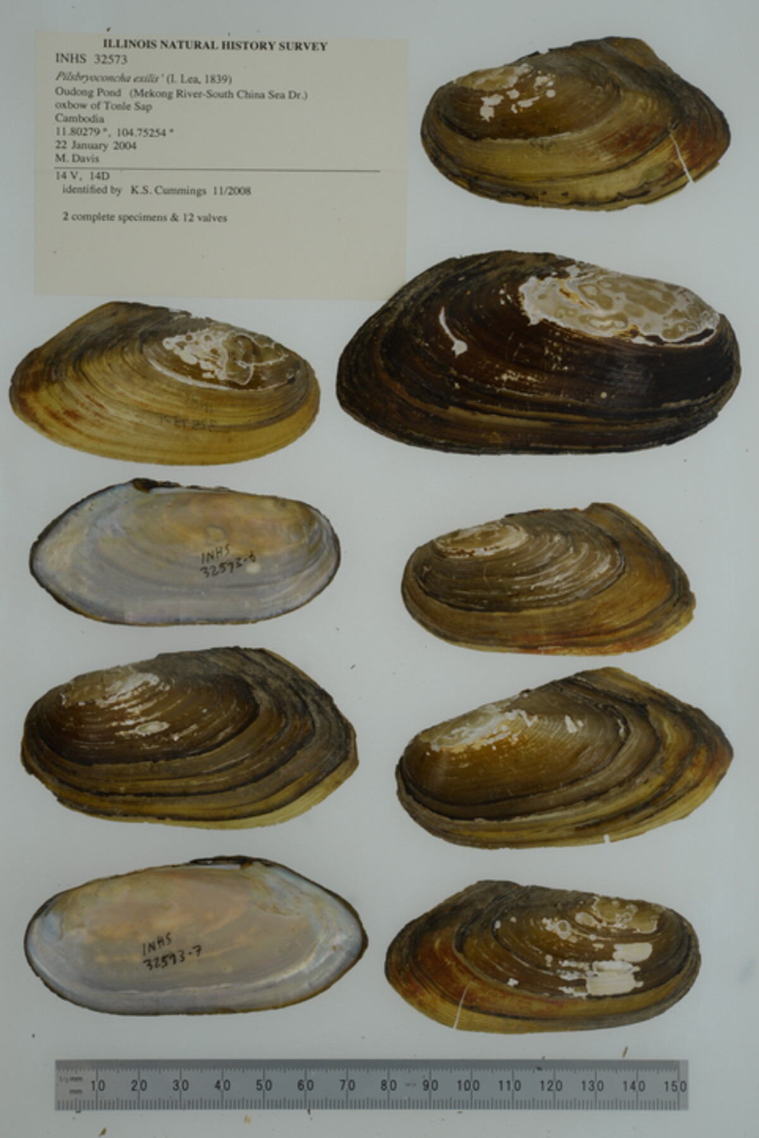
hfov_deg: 22.6
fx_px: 1896
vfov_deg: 33.4
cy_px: 569
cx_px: 380
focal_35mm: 60
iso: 100
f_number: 25
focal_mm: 60
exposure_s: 1/40
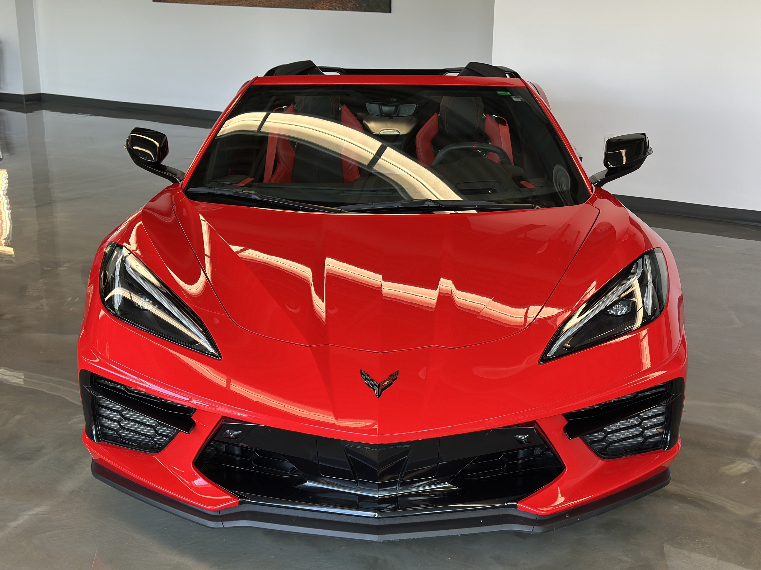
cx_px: 380
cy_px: 285
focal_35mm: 48
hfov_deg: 39.7
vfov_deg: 30.3
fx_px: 1055
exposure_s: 1/120
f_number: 1.78
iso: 100
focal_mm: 6.86
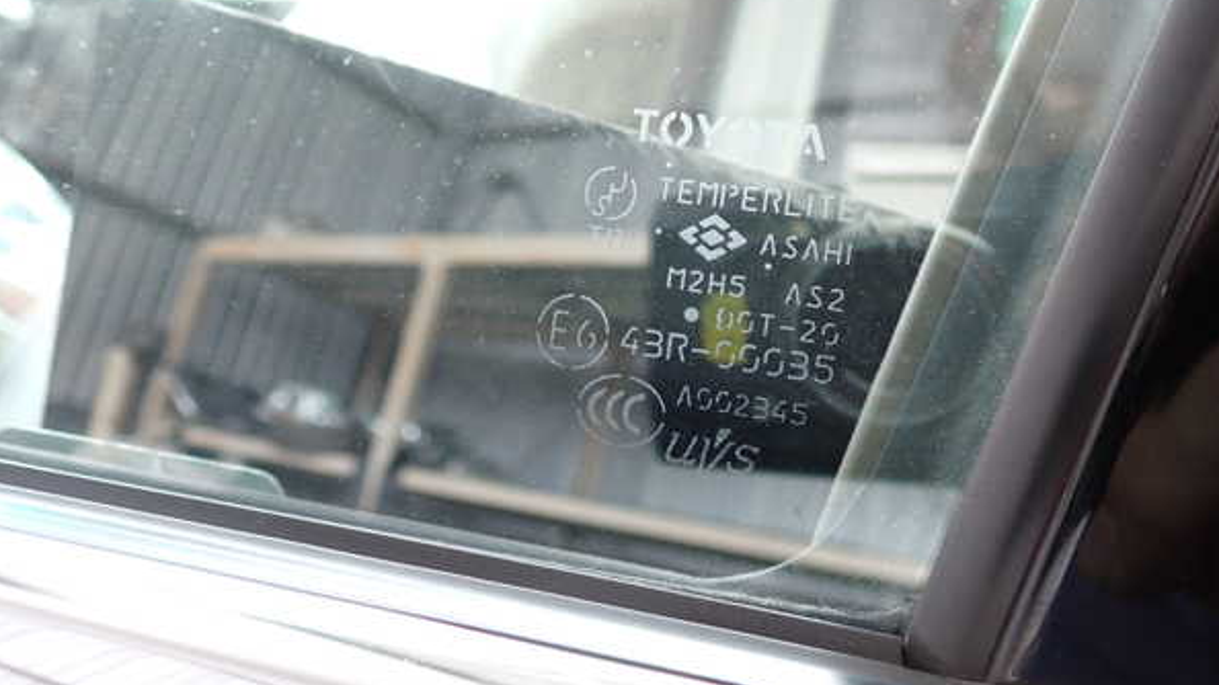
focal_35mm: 33
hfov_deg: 59.5
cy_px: 332
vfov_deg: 35.6
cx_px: 610
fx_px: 1067
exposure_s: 1/50
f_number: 2.3
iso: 200
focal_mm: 5.4
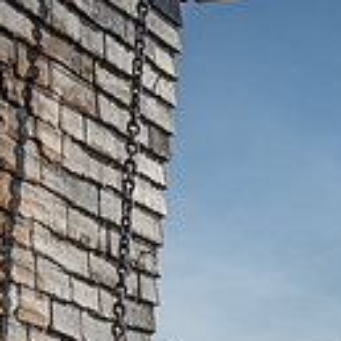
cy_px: 486
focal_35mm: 92
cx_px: 761
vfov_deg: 17.3
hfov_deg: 14.3
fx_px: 1025
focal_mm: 24
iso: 640
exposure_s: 1/8000
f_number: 5.6
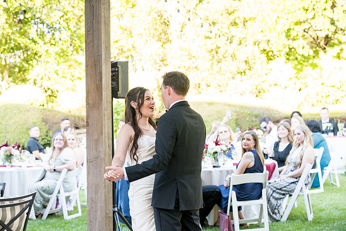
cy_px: 116
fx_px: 779
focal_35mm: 81
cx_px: 173
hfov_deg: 25.1
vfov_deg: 16.9
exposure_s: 1/400
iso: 2000
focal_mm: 81
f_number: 4
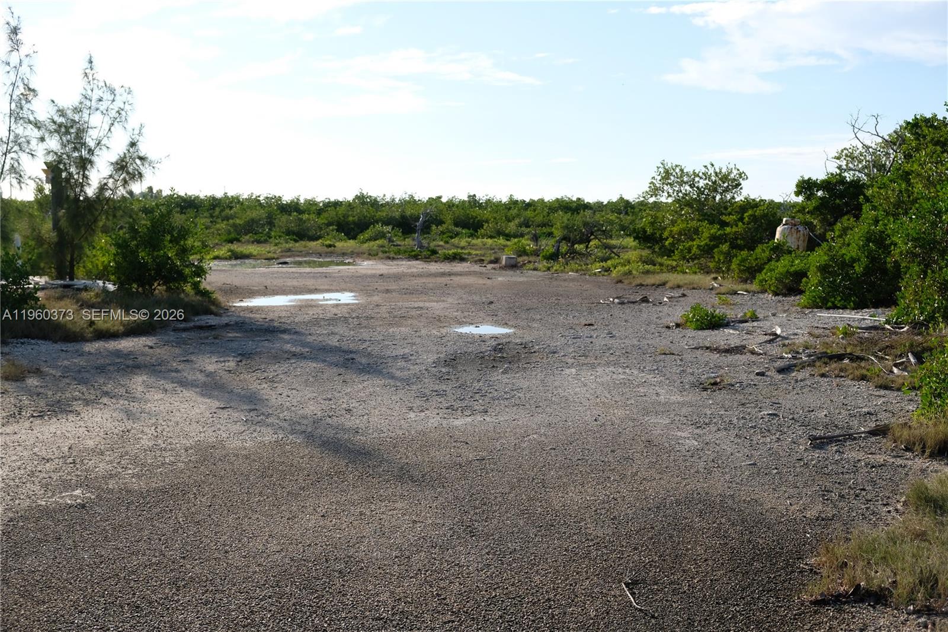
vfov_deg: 31.9
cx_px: 474
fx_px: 1106
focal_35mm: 42
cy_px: 316
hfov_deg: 46.4
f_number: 3.2
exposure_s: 1/2000
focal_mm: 27.7
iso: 200
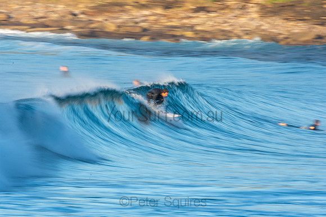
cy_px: 108
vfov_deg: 1.8
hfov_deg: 2.7
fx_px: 6793
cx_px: 163
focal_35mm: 750
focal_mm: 500
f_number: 25
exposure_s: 1/20
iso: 100
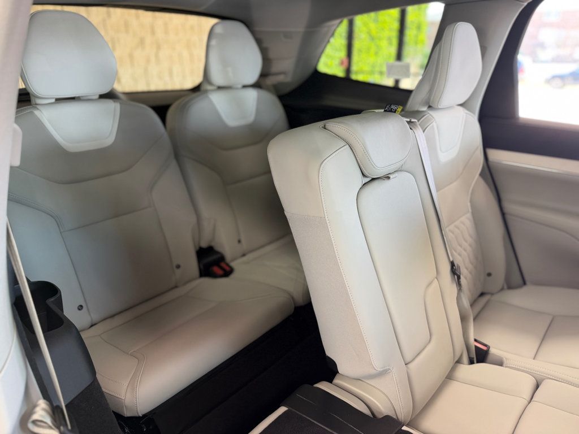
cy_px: 217
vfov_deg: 56.8
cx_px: 290
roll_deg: +0.1
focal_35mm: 24
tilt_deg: -22.5
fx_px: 401
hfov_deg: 71.6
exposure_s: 1/60
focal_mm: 6.76
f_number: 1.78
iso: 125
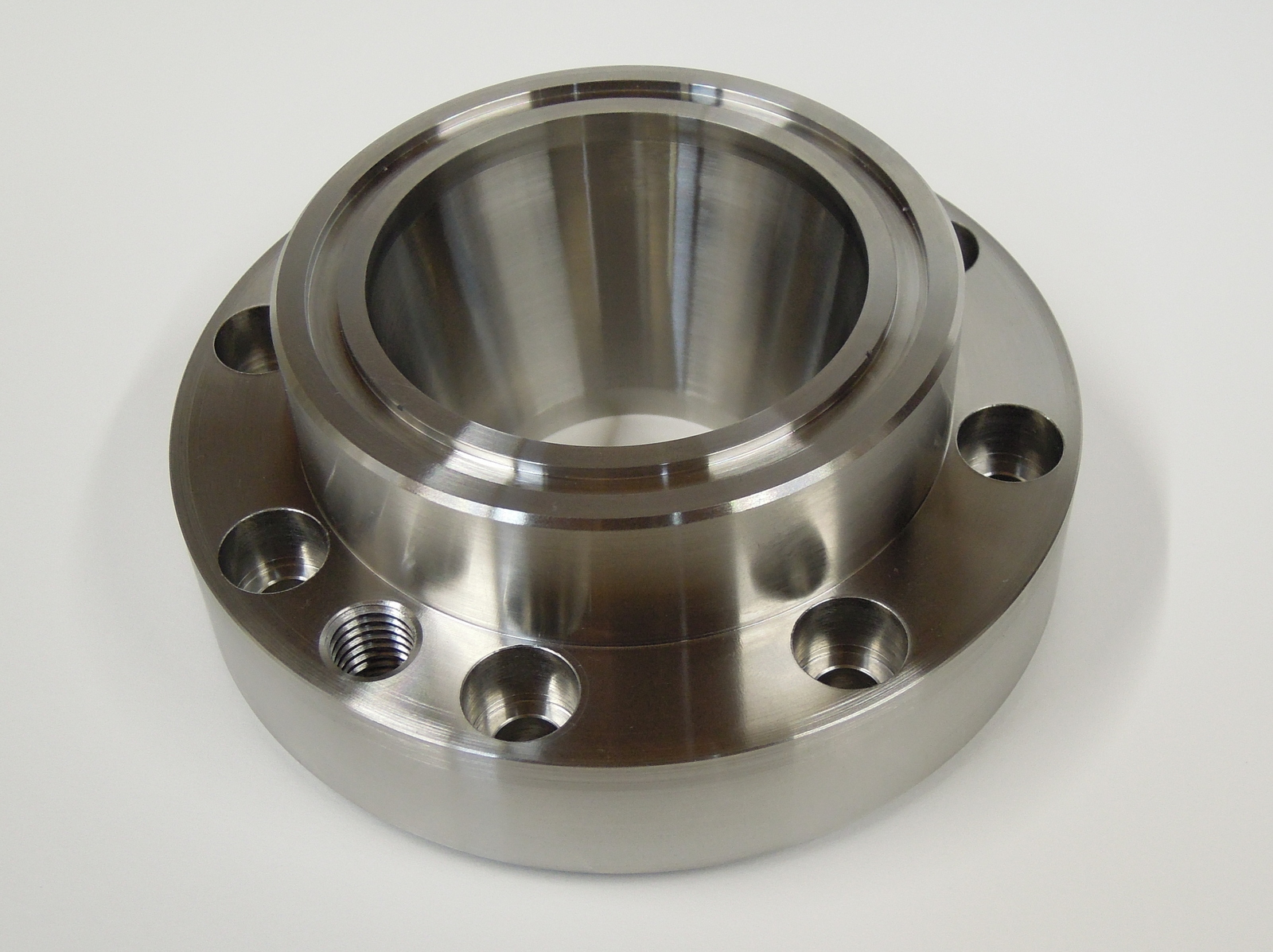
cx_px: 636
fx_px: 1470
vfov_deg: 35.9
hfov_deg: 46.8
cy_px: 476
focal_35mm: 40
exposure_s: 1/50
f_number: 2.6
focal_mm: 7.2
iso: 280
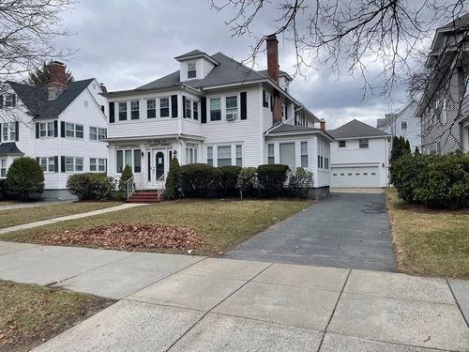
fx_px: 352
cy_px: 176
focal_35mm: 26
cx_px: 234
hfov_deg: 67.3
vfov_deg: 53.1
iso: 32
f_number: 1.6
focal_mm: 4.2
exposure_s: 1/2506
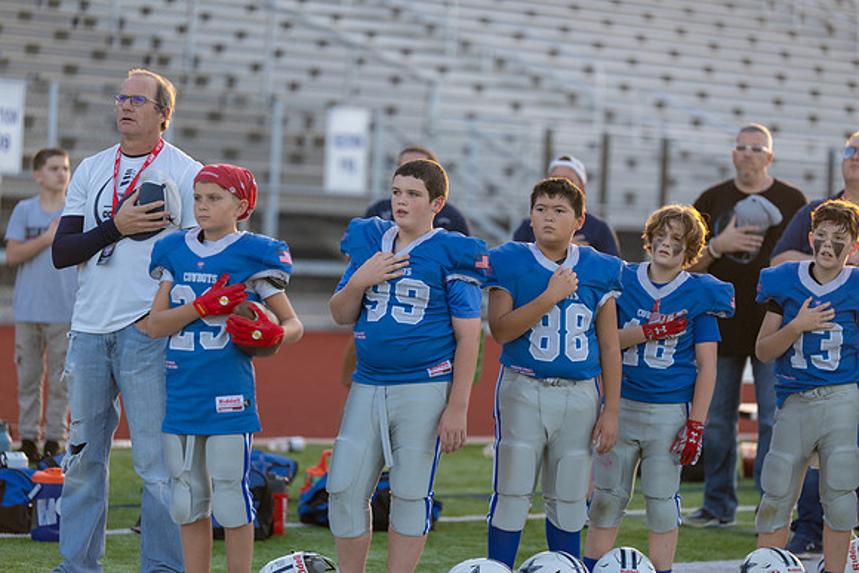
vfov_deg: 8.4
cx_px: 430
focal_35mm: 163
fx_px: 3890
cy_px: 286
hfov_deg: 12.6
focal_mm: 163
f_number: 2.8
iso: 320
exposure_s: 1/640
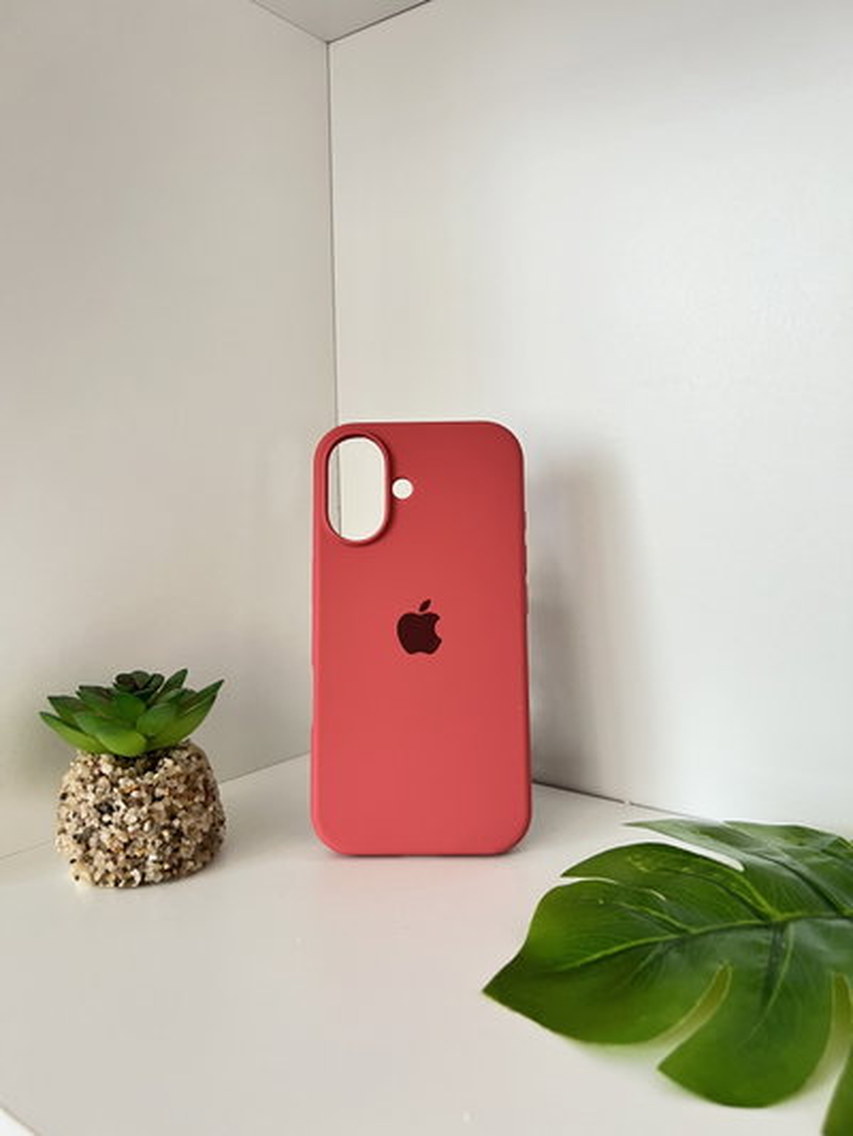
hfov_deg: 53.1
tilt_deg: -5.7
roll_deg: +2.1
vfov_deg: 67.3
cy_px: 568
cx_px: 426
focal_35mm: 26
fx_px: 854
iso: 125
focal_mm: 5.7
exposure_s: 1/83
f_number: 1.5
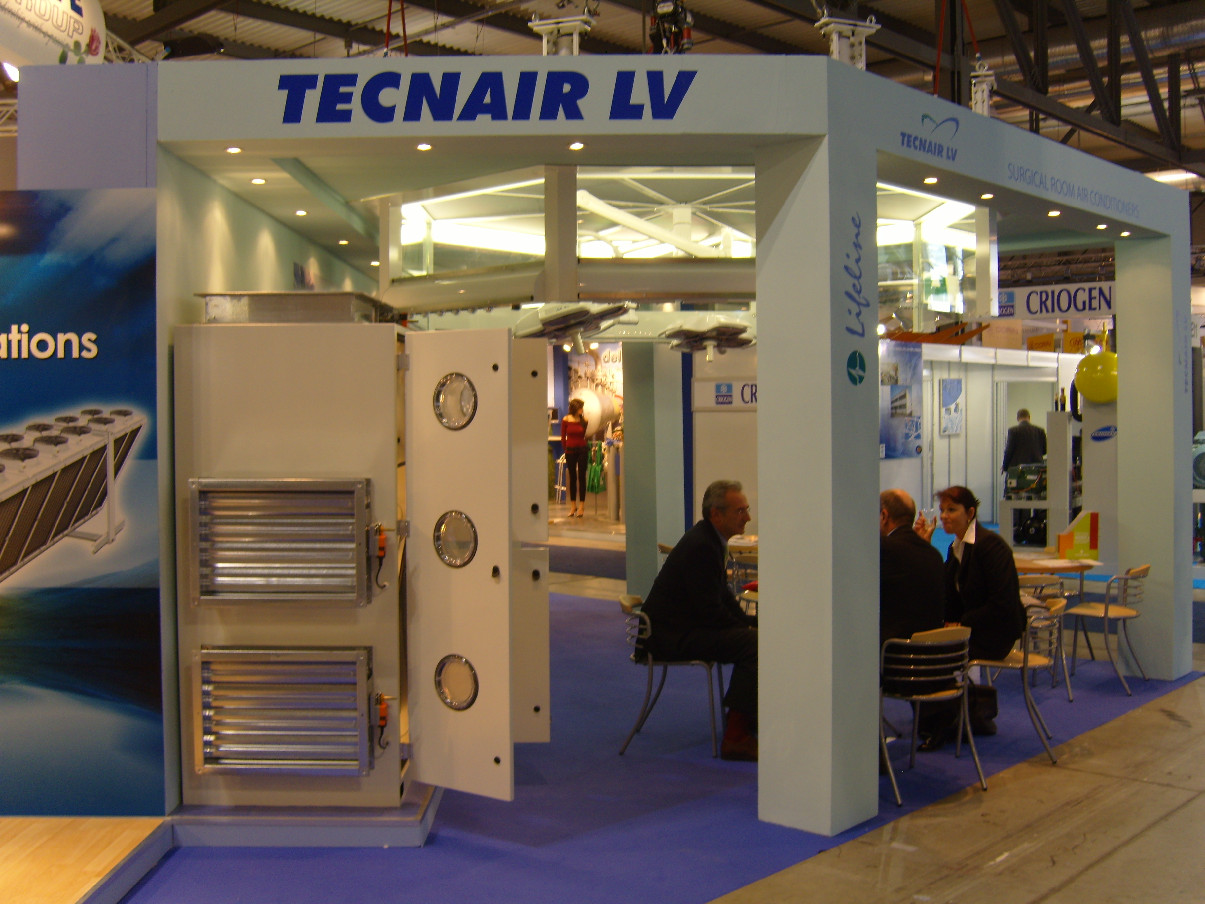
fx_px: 1218
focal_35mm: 35
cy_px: 452
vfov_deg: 40.7
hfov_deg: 52.6
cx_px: 602
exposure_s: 1/30
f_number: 2.8
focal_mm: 7.4
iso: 85
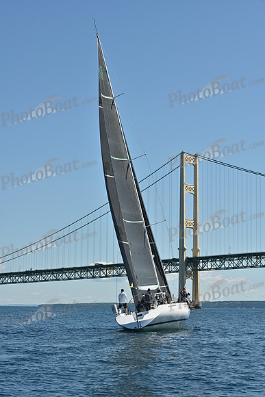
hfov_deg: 17.5
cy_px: 198
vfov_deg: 26.0
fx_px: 861
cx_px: 132
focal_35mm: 78
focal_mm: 78
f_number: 10
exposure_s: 1/1000
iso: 320
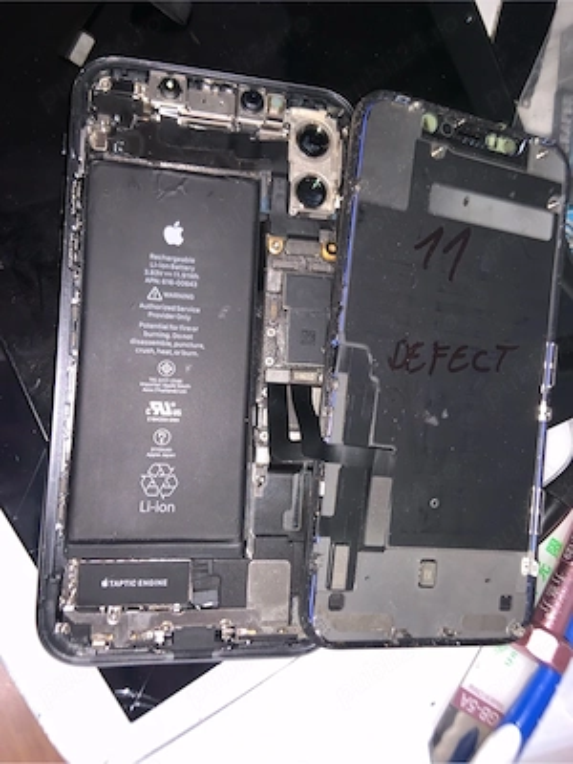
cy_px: 382
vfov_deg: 67.3
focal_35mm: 26
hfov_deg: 53.1
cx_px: 286
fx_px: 574
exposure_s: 1/4
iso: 25
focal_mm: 4.25
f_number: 1.8
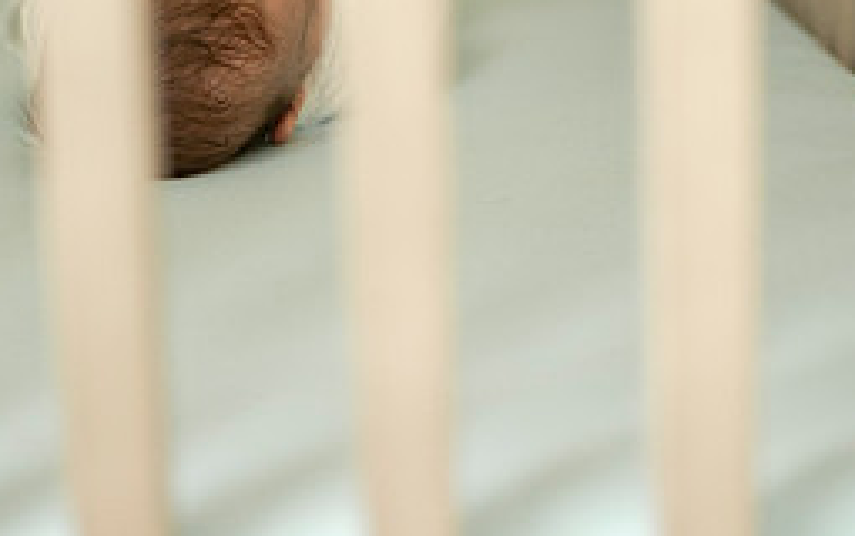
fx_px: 1890
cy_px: 18
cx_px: 349
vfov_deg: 15.9
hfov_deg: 25.5
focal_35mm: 81
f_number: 1.8
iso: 800
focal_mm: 35
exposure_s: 1/125
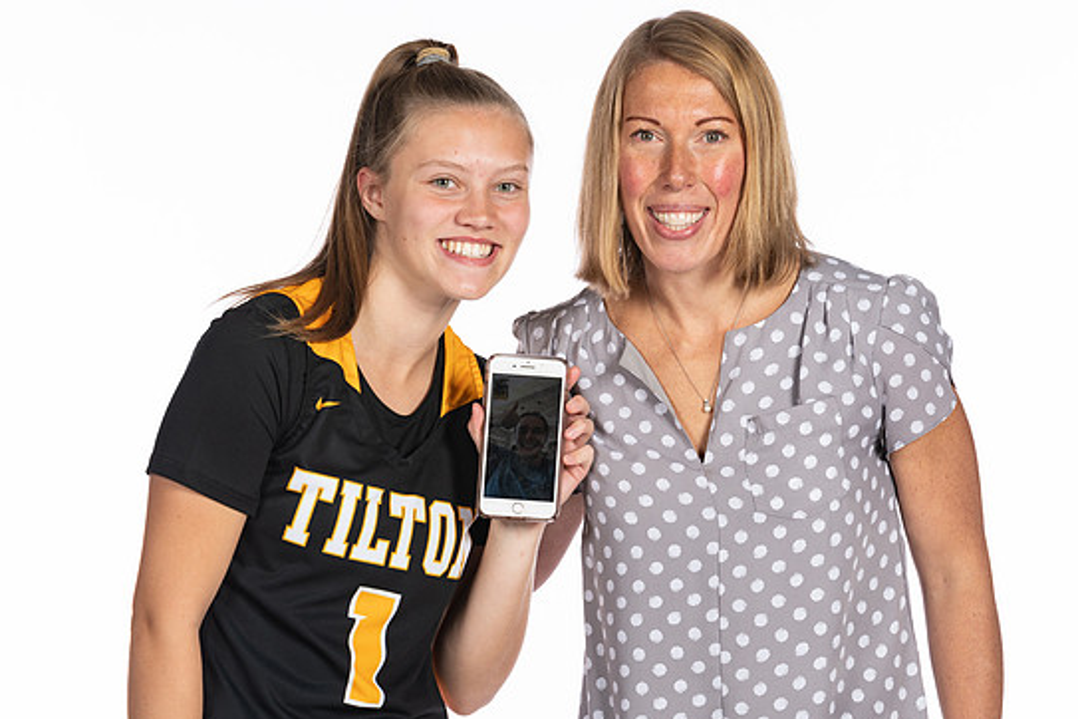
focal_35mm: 186
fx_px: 5569
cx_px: 522
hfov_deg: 11.1
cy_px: 353
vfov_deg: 7.4
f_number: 5.6
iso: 100
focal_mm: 116
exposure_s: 1/100
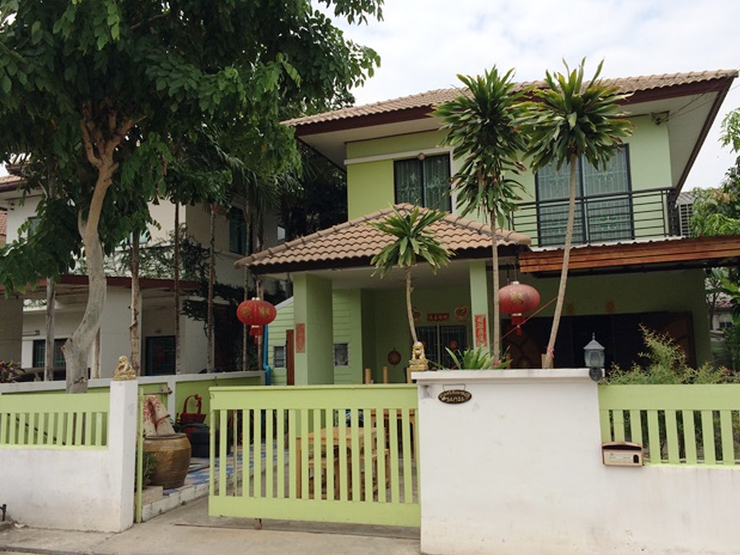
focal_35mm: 30
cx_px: 380
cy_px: 286
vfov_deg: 46.8
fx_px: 641
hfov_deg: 60.0
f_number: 2.2
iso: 32
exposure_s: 1/2283
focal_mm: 4.15
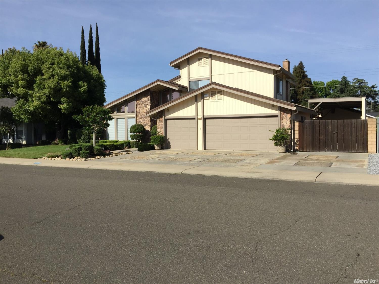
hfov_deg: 61.7
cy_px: 142
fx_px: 317
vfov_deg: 48.2
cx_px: 190
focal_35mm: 29
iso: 32
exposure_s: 1/2198
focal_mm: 4.15
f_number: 2.2
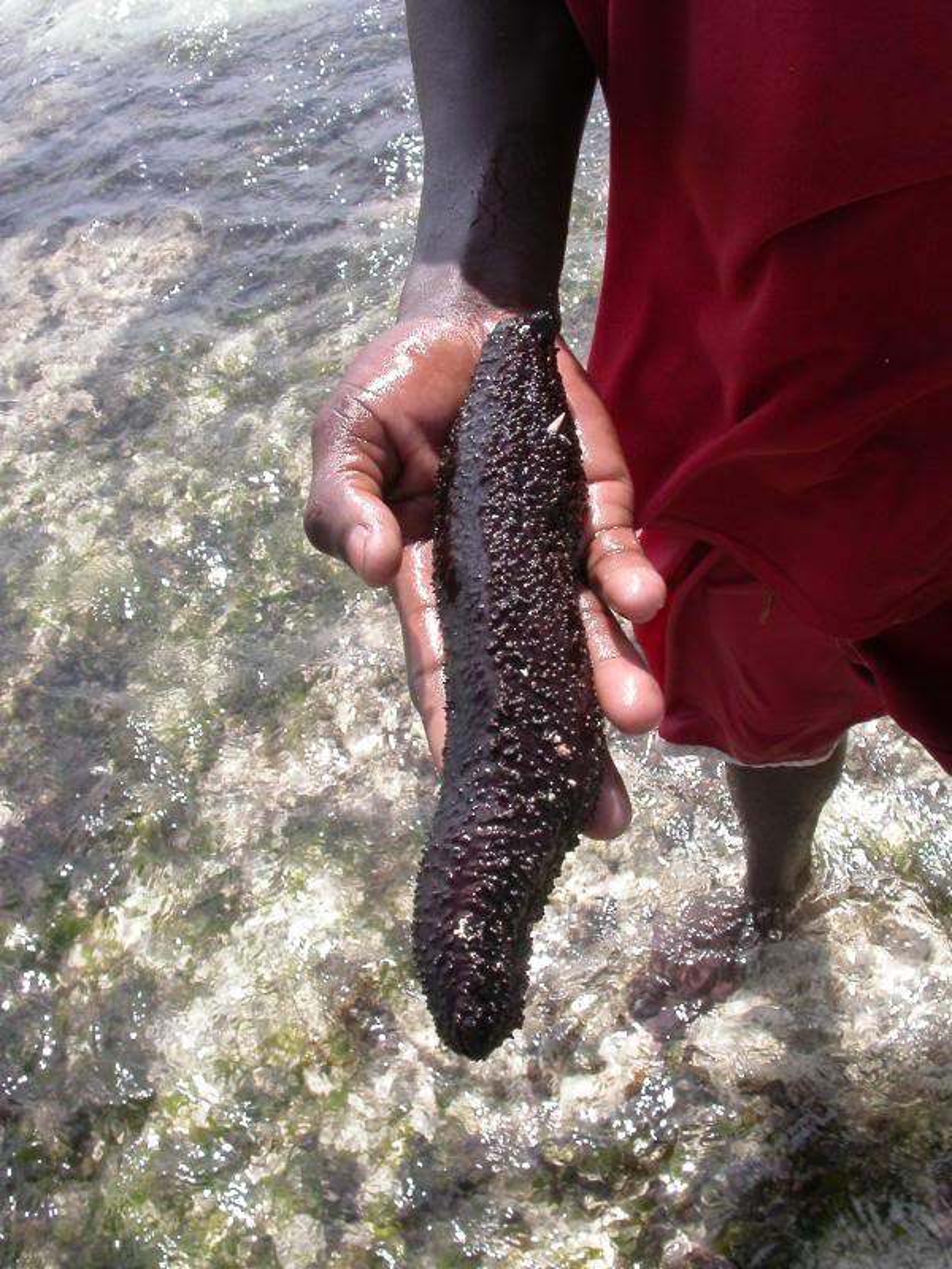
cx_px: 476
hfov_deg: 37.7
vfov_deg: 49.0
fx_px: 1393
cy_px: 634
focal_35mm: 38
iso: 100
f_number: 6.7
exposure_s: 1/271
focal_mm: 7.85
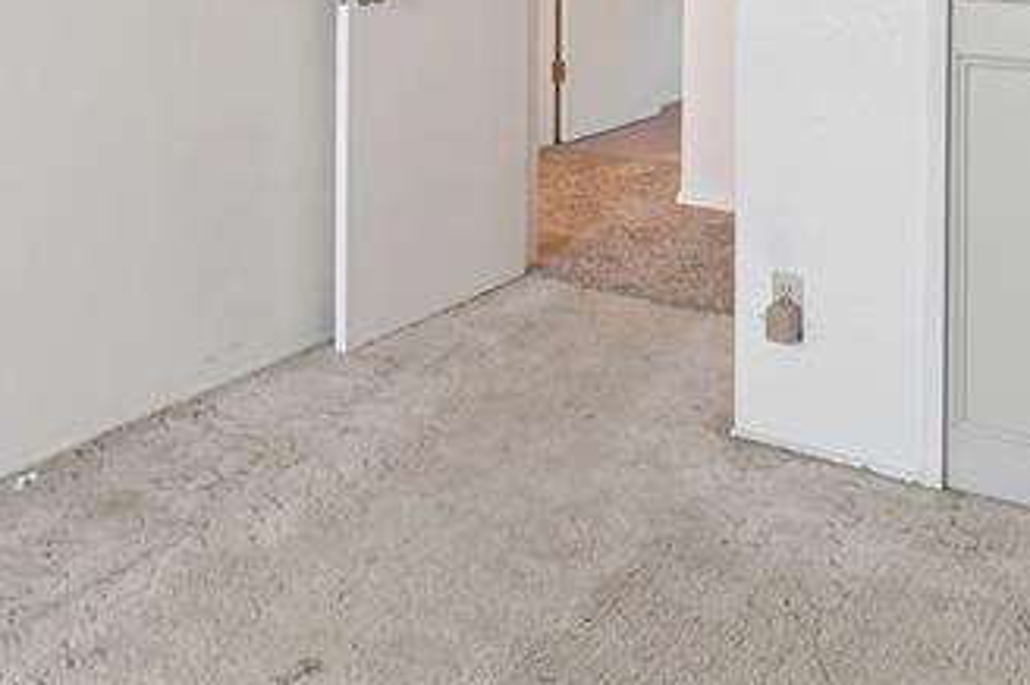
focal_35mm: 50
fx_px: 1429
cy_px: -170
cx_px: 499
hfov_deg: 39.6
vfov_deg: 24.1
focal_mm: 16
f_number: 8
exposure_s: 1/8
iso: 400
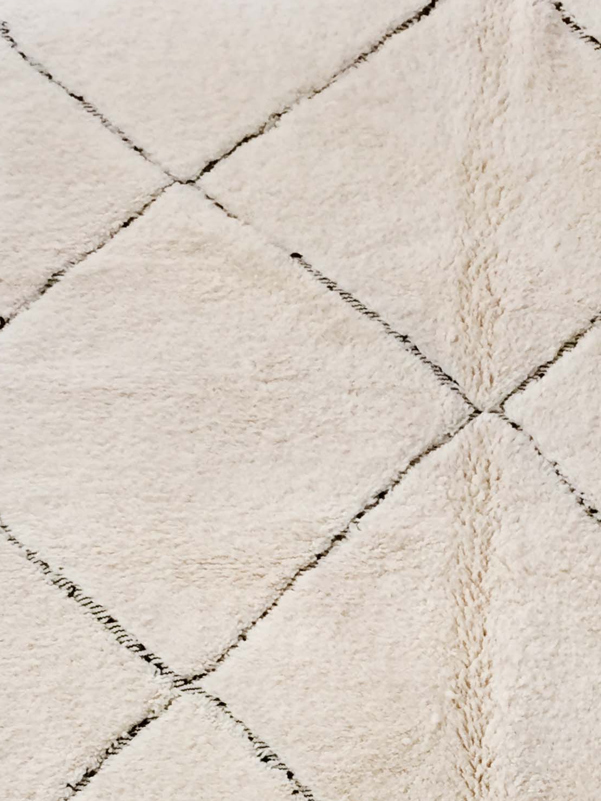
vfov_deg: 29.1
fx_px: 1482
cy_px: 711
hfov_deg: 22.7
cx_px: 468
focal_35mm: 64
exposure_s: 1/33
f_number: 2.2
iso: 160
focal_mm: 4.15
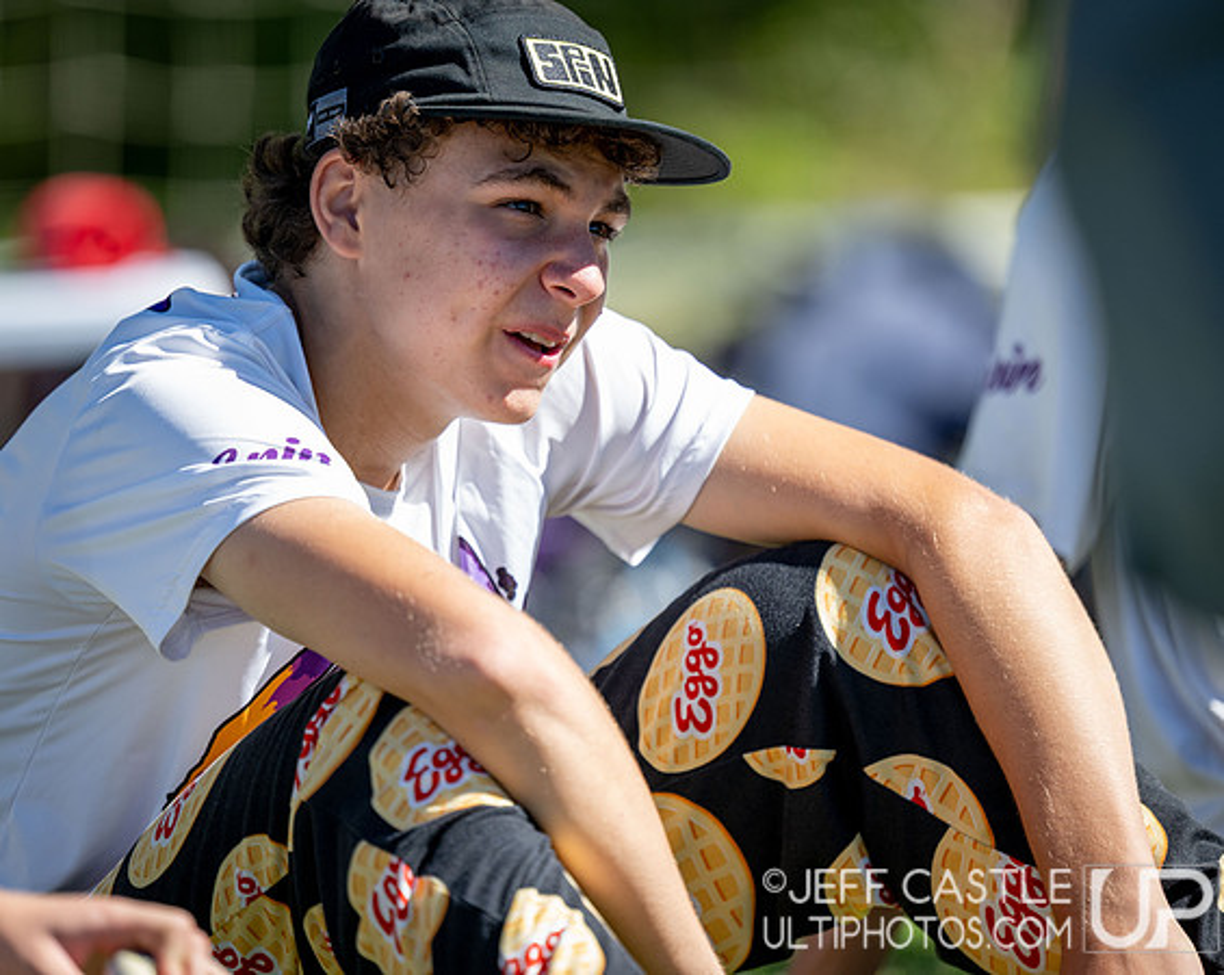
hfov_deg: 4.3
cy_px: 488
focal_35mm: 449
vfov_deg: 3.4
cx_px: 565
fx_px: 16249
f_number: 2.8
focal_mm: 400
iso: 280
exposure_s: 1/2000
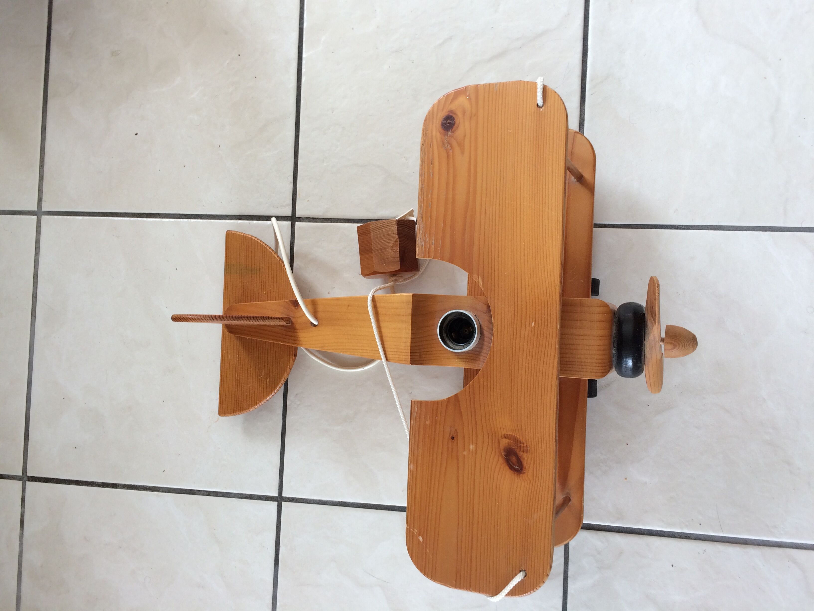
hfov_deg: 61.7
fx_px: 682
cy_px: 306
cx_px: 407
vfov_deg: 48.2
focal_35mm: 29
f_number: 2.2
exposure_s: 1/50
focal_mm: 4.15
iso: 32
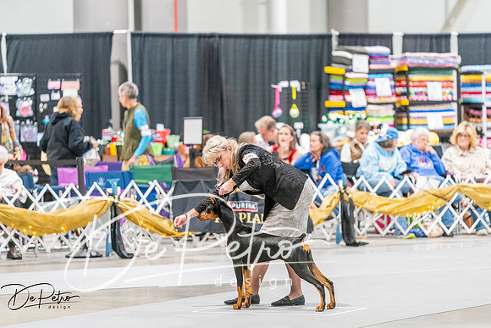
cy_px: 164
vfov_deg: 6.9
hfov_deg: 10.3
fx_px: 2728
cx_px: 246
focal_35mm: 200
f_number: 2.8
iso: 10000
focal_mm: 200
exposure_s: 1/250
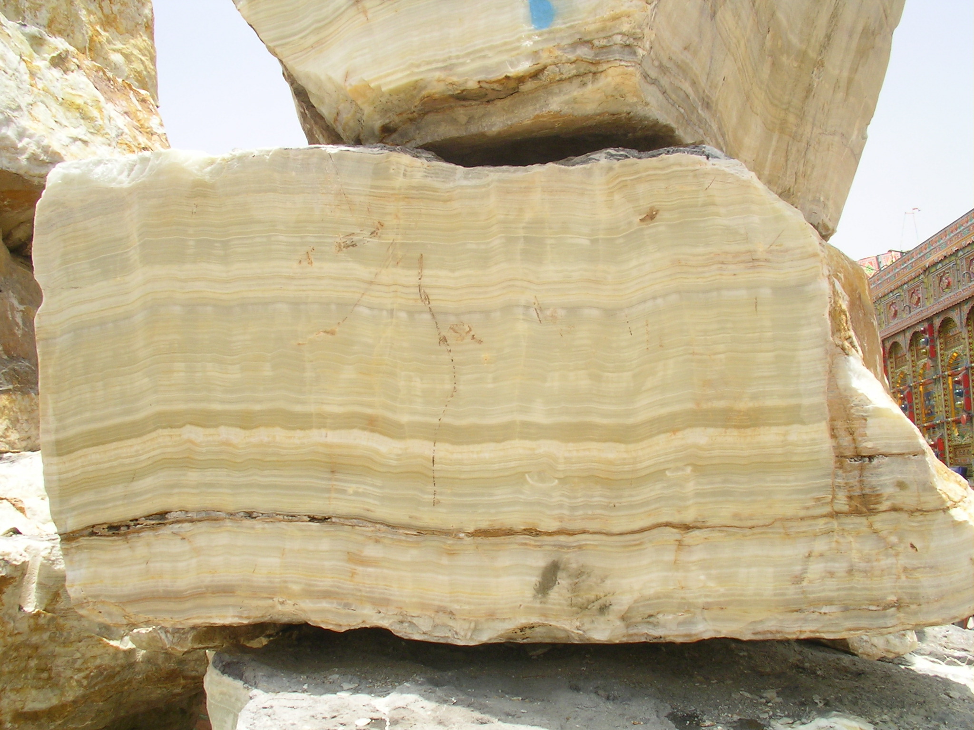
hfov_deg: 49.0
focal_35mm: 38
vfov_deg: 37.7
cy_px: 365
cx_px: 487
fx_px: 1069
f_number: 7
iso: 50
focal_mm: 6
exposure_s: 1/120
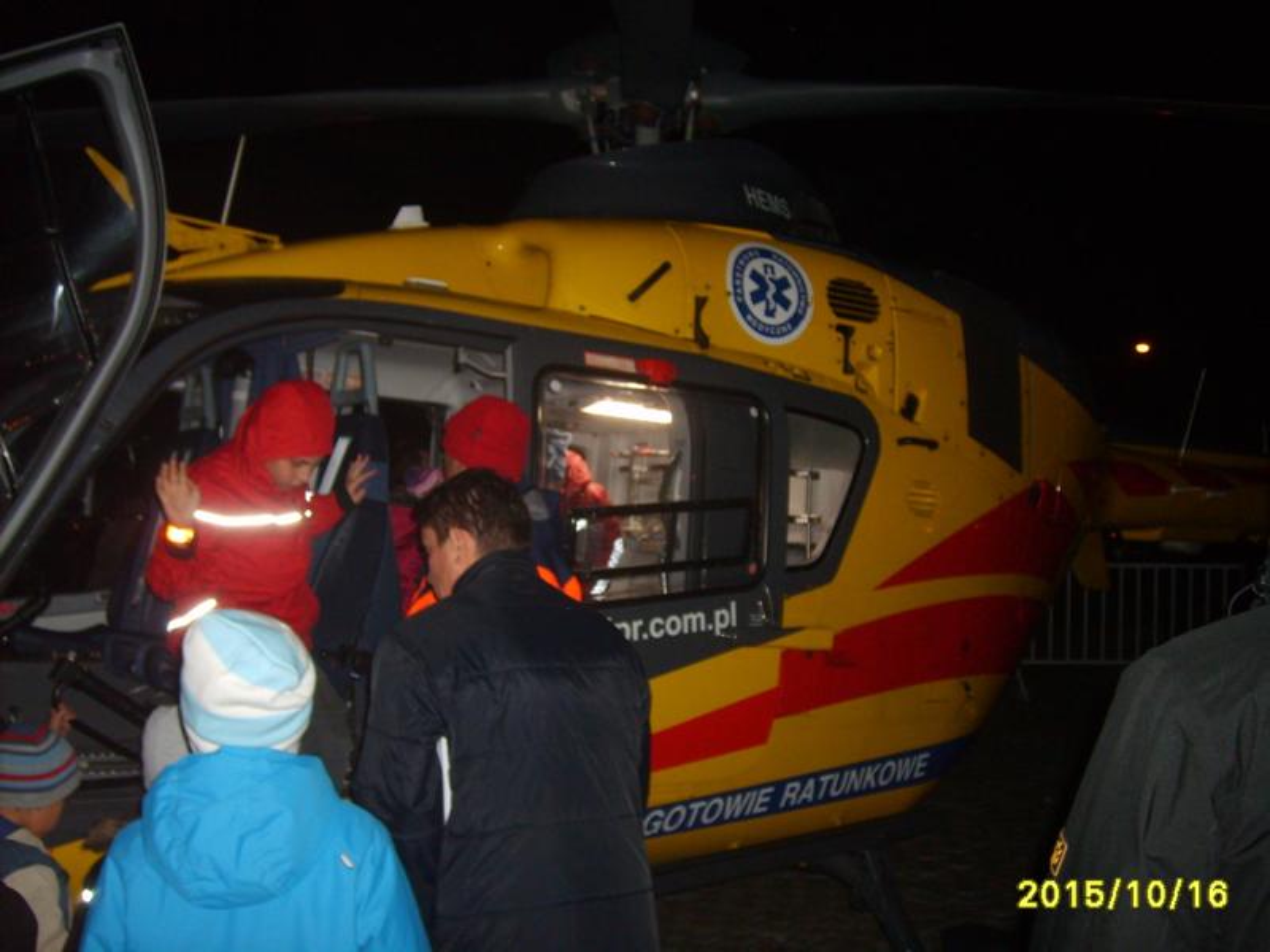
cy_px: 476
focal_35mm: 35
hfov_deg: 52.6
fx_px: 1284
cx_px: 635
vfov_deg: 40.7
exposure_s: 1/45
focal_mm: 5.8
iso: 113
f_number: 2.8
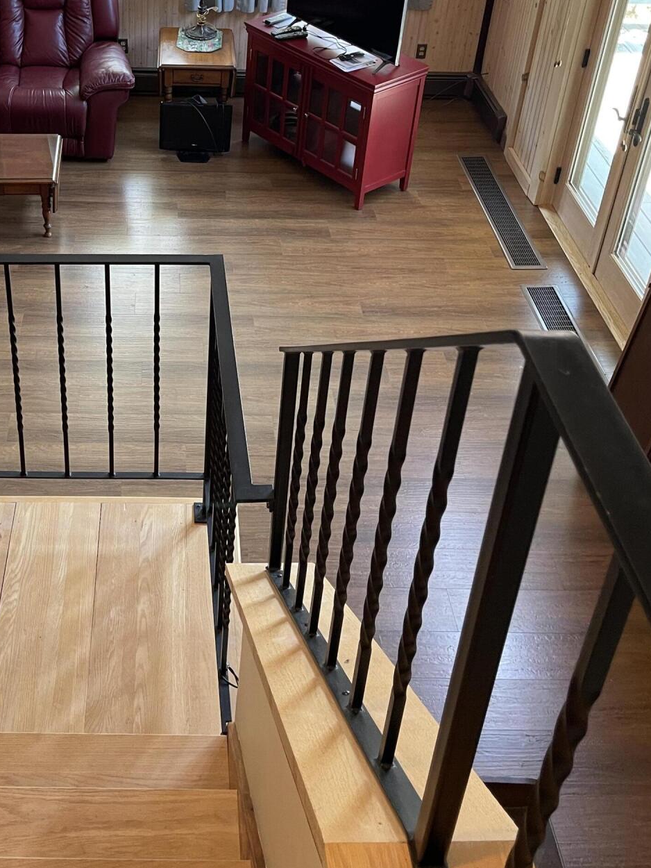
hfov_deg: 35.3
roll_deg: -2.3
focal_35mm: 40
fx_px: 1003
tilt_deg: -31.3
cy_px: 201
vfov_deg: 44.9
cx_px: 179
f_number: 1.6
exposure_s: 1/60
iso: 160
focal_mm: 5.1
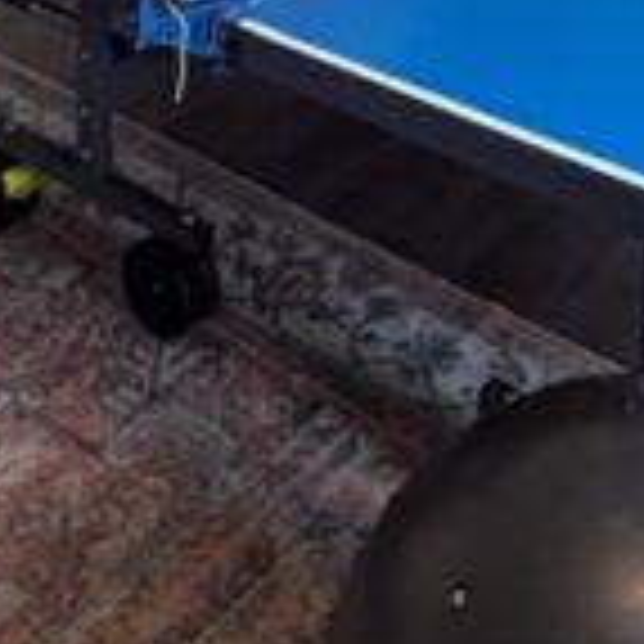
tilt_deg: -7.0
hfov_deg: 24.9
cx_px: 225
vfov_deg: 19.6
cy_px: -468
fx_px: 1452
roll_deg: -0.7
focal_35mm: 69
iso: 320
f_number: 2.2
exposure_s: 1/120
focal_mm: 2.22
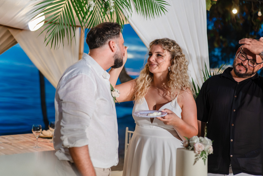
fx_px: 378
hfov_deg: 38.3
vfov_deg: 26.1
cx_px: 127
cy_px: 85
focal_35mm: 52
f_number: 2
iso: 6400
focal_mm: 50
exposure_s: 1/400
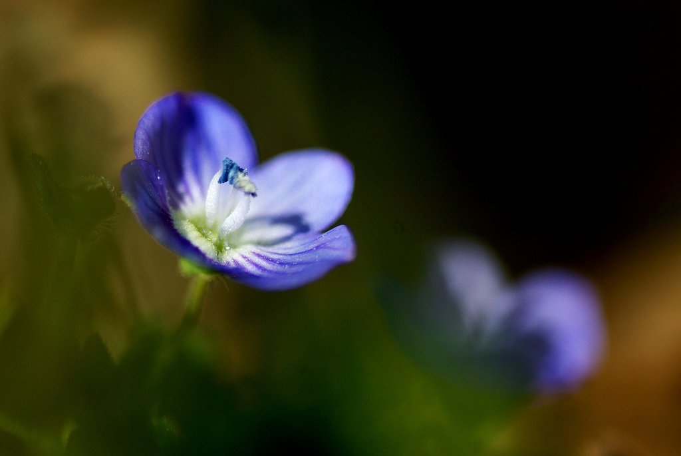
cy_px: 228
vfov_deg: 5.1
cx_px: 340
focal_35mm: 270
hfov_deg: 7.6
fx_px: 5112
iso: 100
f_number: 3.5
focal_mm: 180
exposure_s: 1/750
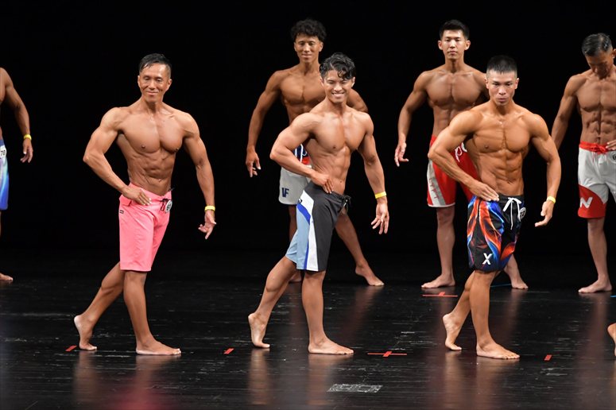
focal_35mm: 240
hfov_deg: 8.6
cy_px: 205
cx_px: 308
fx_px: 4105
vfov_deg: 5.7
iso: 3200
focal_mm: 160
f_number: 5.6
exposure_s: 1/400
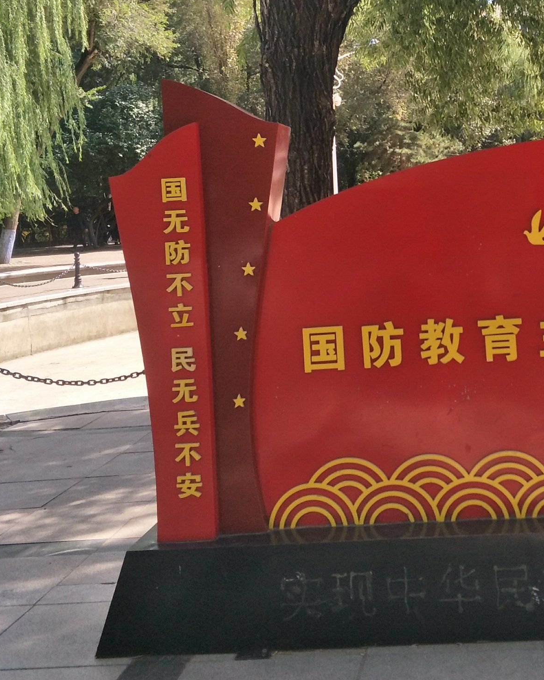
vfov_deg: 45.1
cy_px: 224
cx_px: 433
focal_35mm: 40
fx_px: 805
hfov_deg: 36.1
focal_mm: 3.79
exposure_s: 1/588
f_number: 1.7
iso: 97
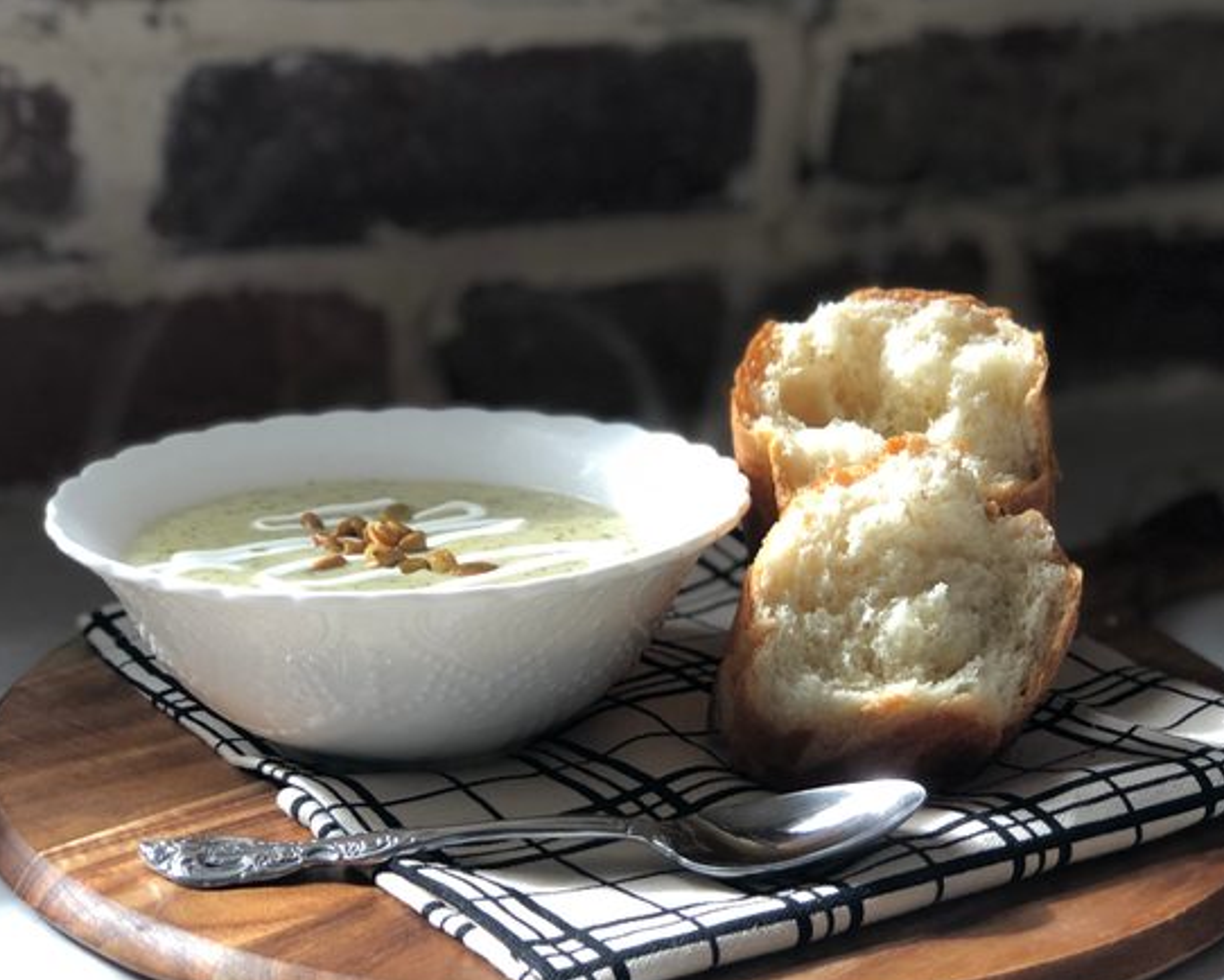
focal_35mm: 82
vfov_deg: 18.7
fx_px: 2972
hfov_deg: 23.2
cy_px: 566
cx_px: 734
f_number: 2.8
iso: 32
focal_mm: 6.6
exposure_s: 1/30
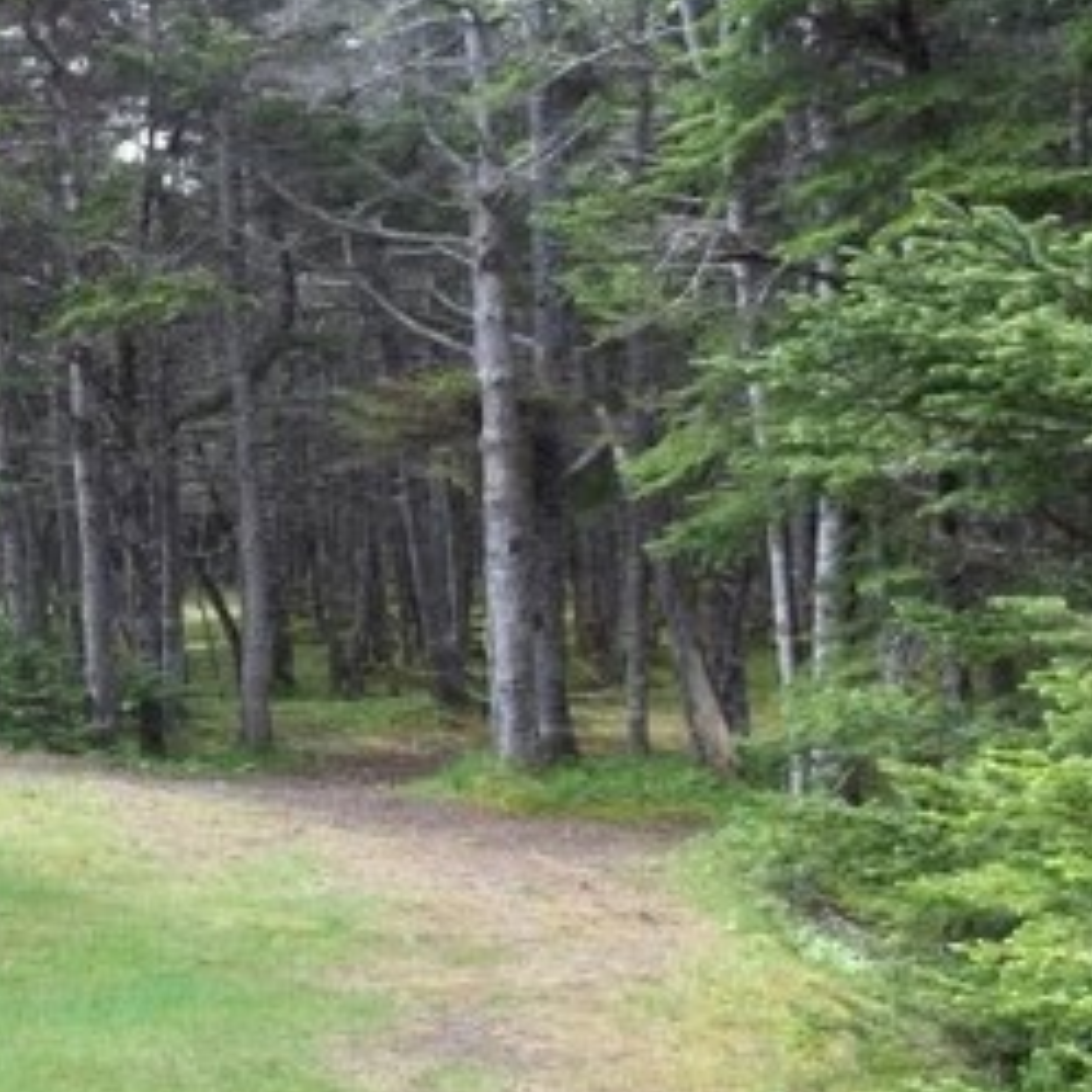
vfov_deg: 28.6
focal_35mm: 60
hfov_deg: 27.1
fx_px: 2141
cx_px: 15
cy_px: 616
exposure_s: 1/160
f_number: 3.3
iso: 64
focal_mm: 5.9
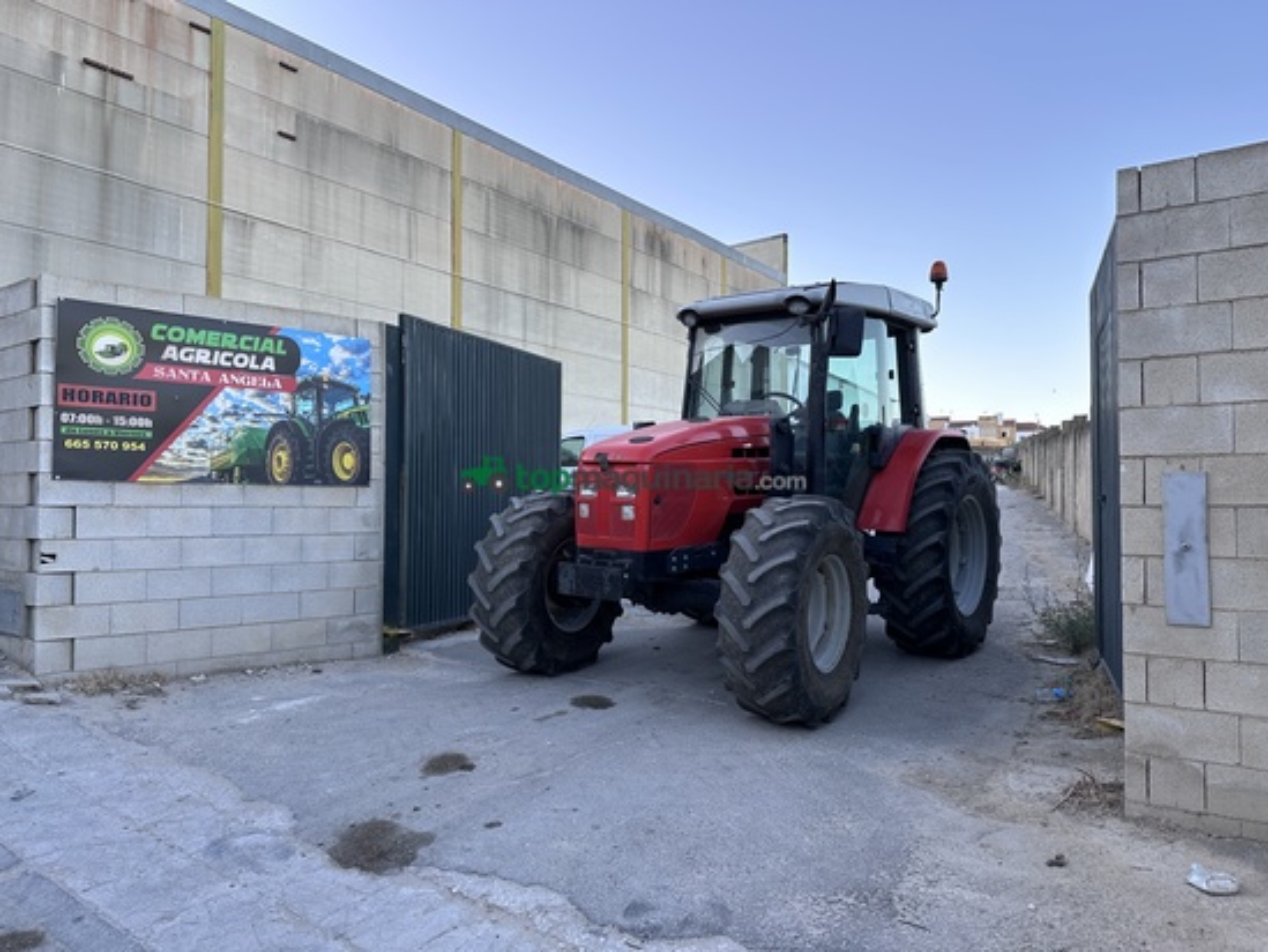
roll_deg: -0.1
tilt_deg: +2.0
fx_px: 879
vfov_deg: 56.8
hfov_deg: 71.6
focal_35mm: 24
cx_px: 634
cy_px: 476
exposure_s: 1/379
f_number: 1.78
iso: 80
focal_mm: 6.86
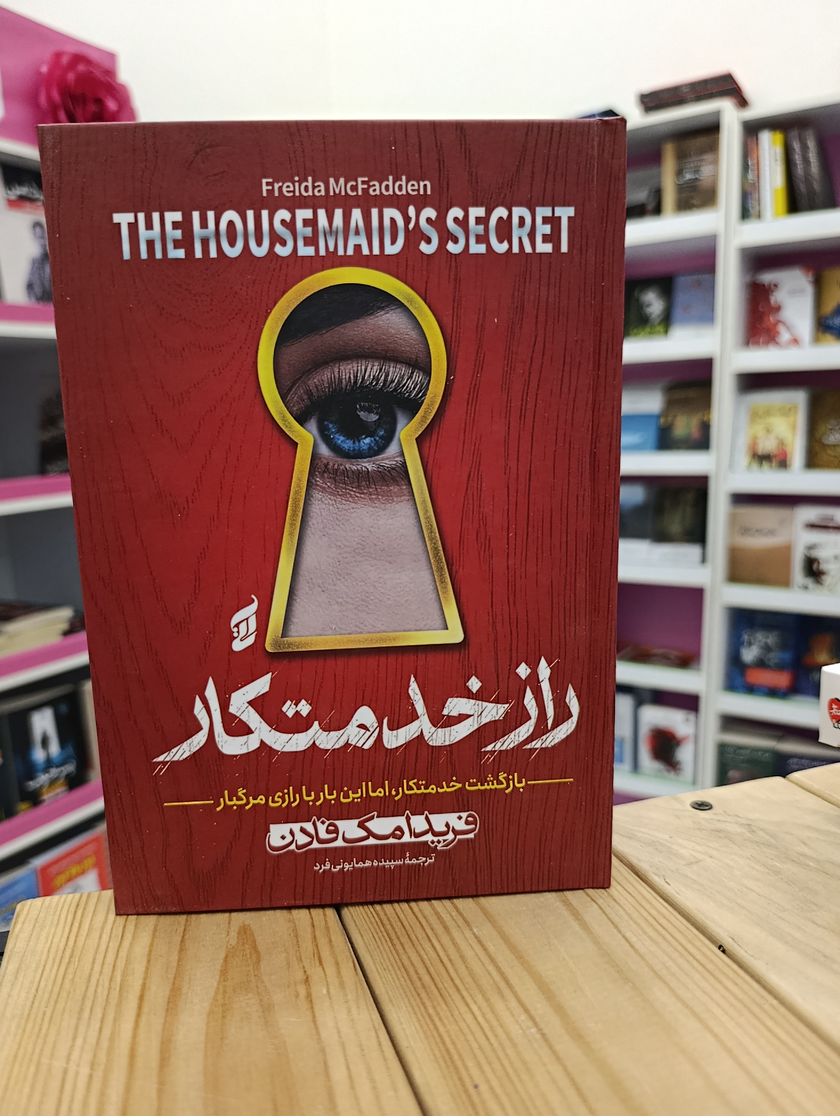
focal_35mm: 24
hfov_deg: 56.9
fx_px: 775
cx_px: 422
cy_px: 579
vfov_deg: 71.5
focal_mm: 6.11
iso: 839
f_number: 1.65
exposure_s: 1/100
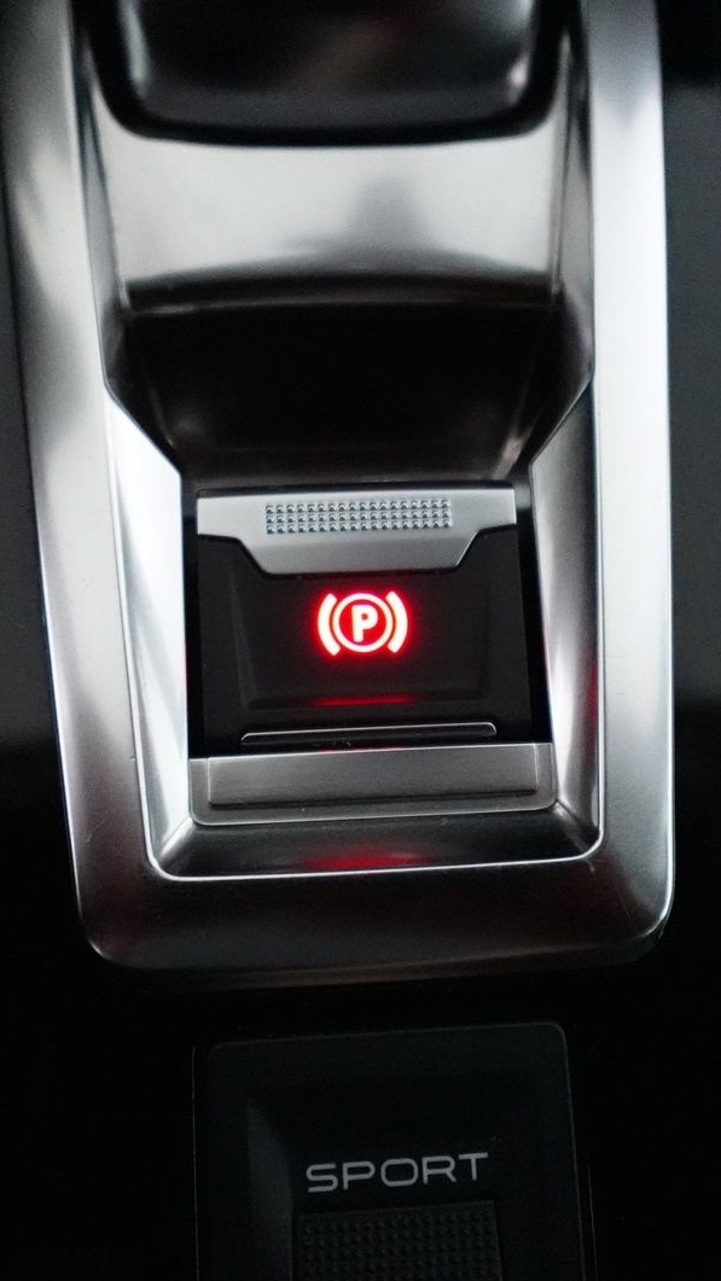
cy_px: 633
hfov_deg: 36.7
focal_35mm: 32
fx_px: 1087
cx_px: 367
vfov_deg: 61.0
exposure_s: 1/250
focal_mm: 7.6
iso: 5000
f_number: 2
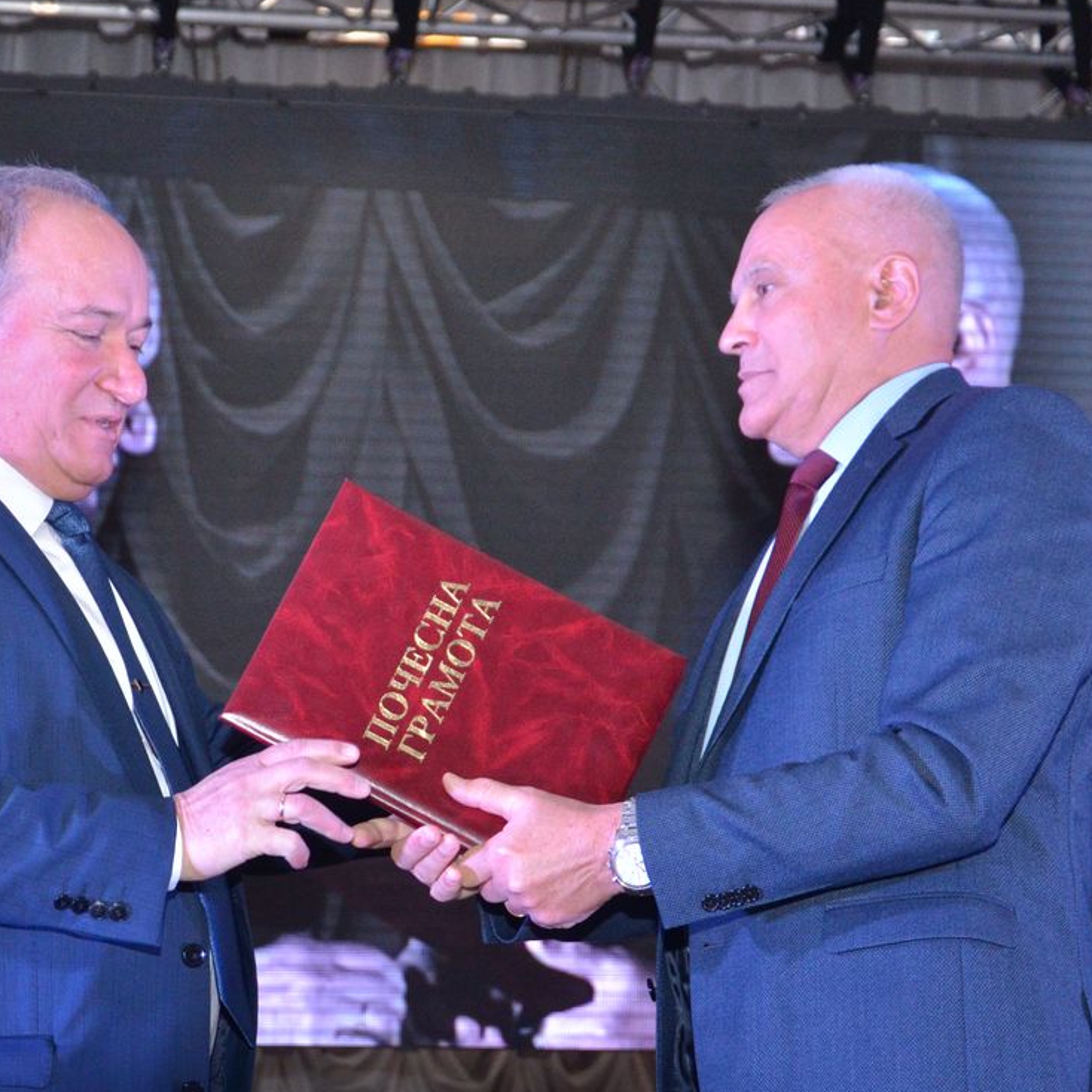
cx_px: 460
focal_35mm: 97
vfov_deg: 17.9
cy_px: 672
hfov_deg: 17.9
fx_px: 3462
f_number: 4.5
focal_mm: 40
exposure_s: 1/200
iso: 1600
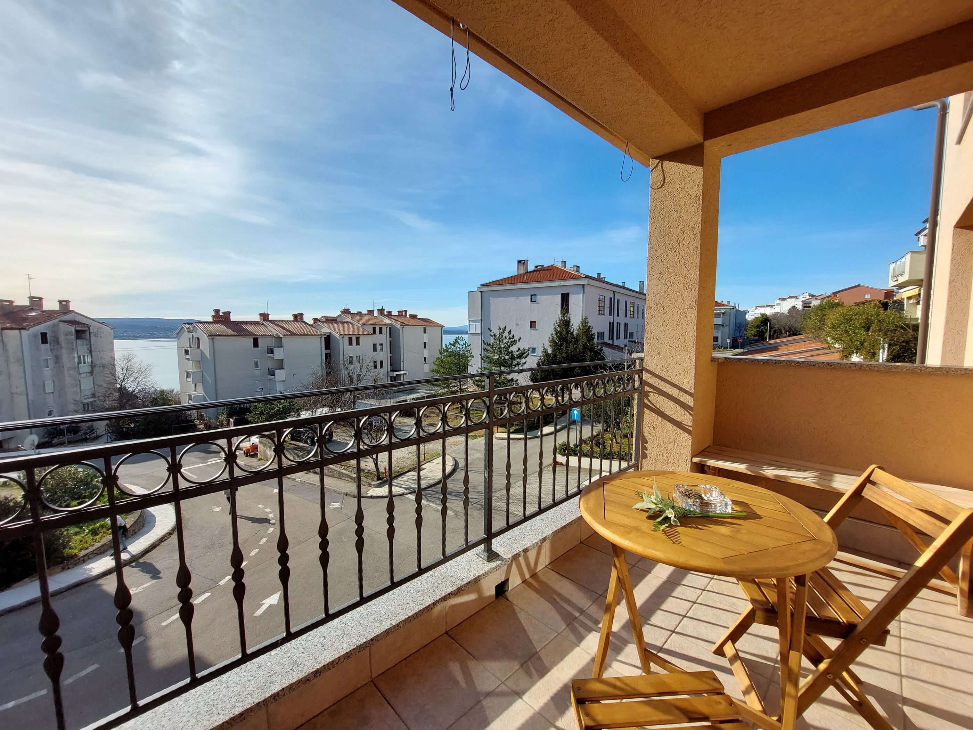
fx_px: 365
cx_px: 486
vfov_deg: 89.9
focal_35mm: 13
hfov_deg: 106.2
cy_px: 365
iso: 50
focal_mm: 1.74
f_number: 2.2
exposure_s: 1/1667
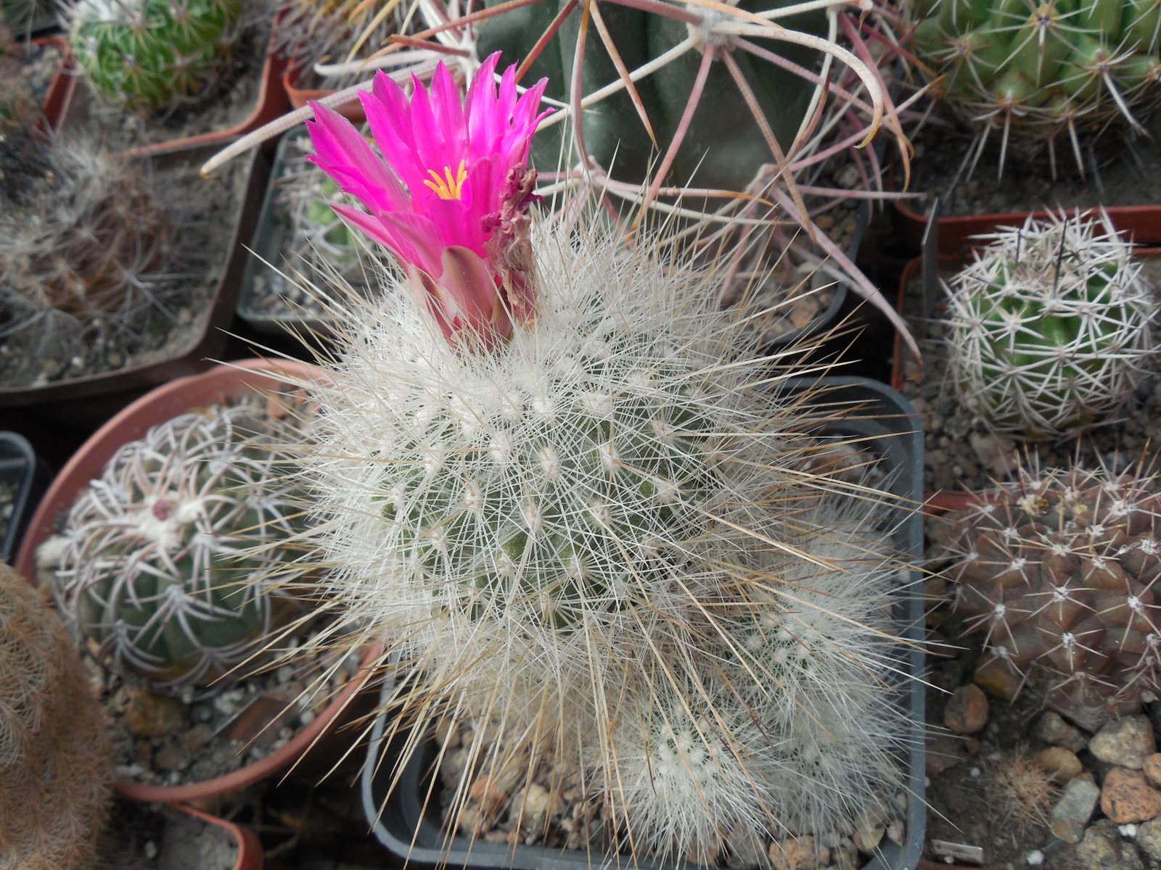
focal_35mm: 31
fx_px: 1040
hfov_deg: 58.4
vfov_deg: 45.4
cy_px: 435
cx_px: 580
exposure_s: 1/320
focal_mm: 5.6
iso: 125
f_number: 3.6
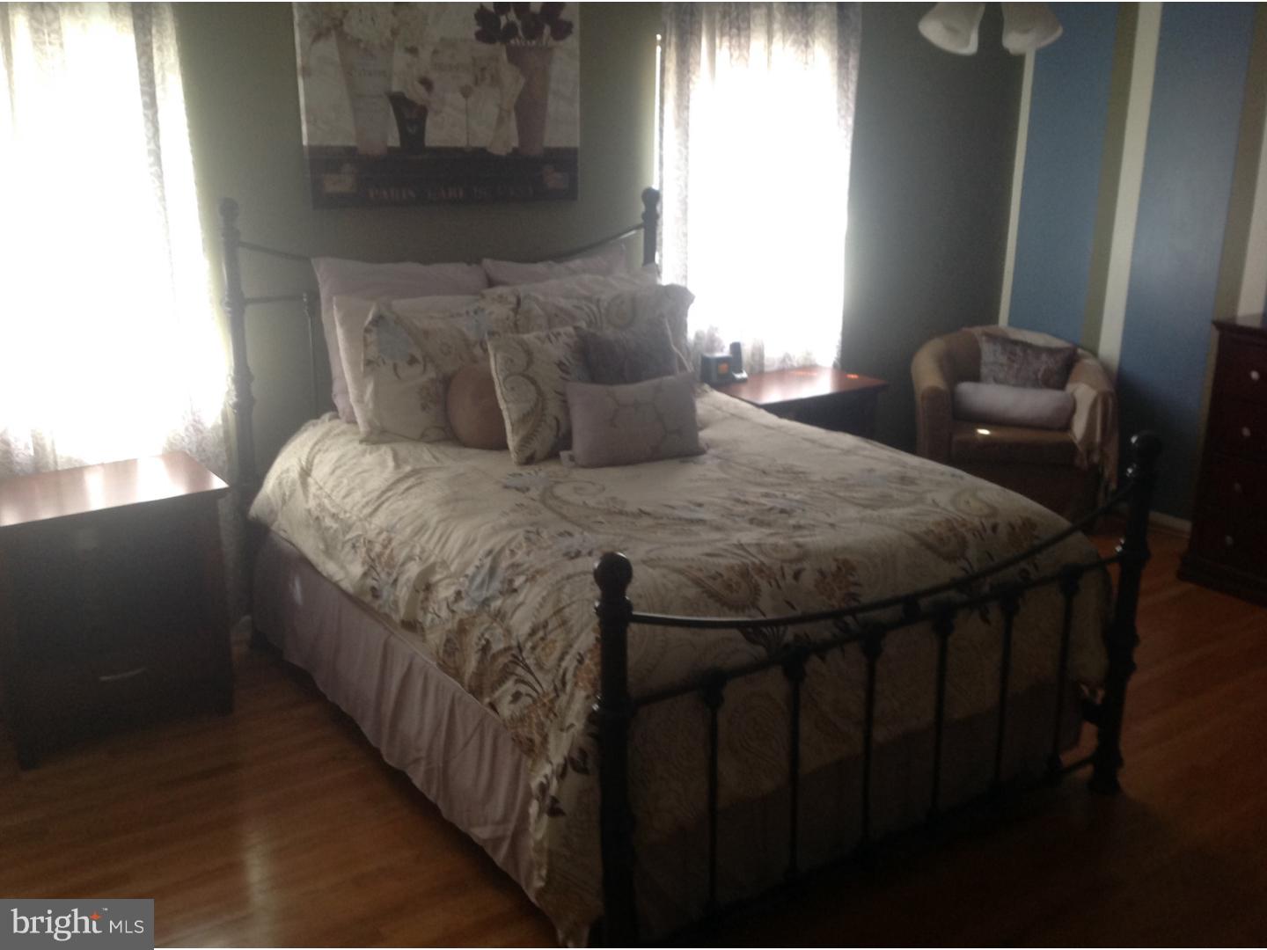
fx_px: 1281
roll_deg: -0.6
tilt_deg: -16.7
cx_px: 634
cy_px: 475
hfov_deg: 52.6
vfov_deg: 40.7
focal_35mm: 35
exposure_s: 1/15
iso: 100
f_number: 2.4
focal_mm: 4.28
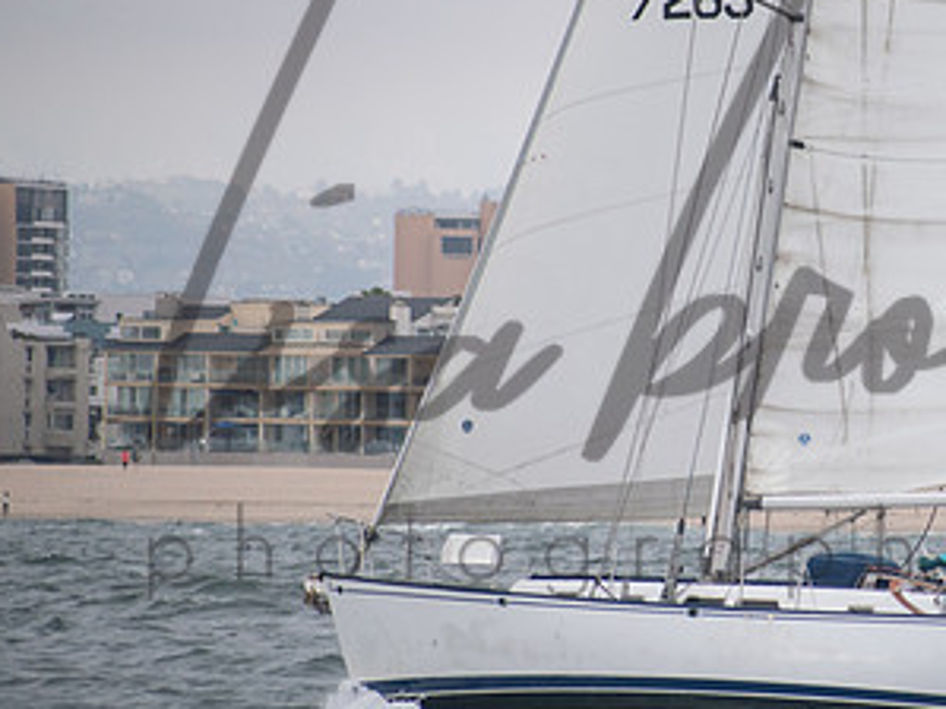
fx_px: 16828
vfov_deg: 2.4
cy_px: 315
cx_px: 851
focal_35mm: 616
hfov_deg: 3.2
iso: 400
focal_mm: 220
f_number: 5.6
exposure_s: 1/640
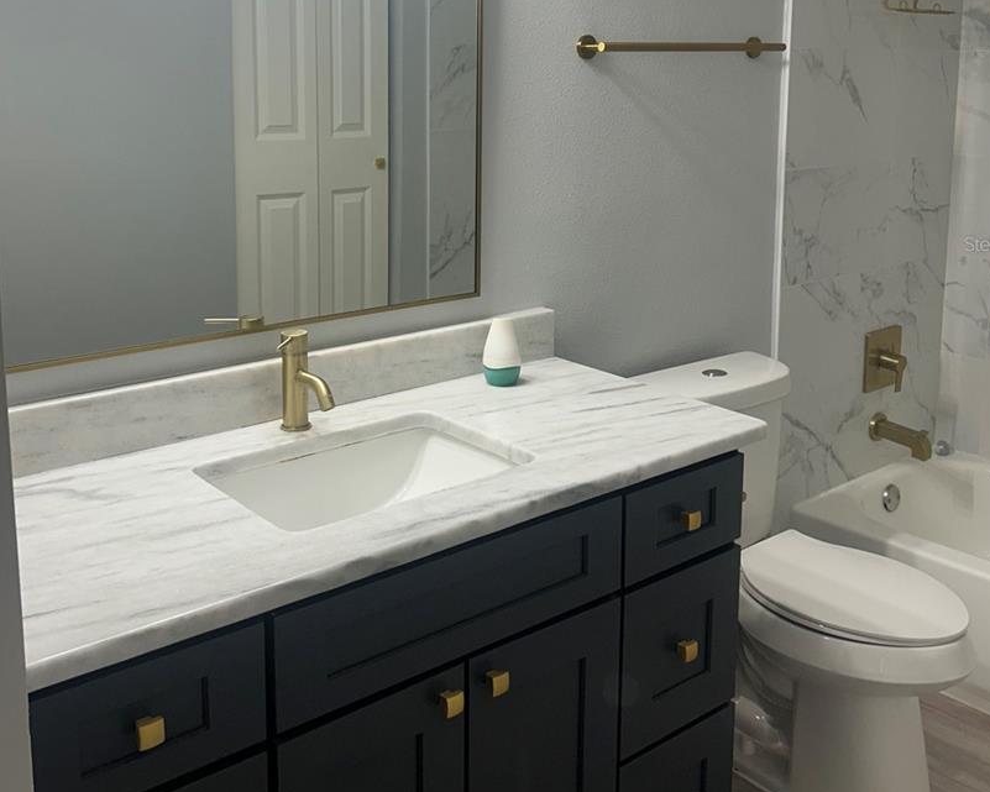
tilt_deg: -8.4
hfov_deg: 47.9
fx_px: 1114
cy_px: 243
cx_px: 496
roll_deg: -0.2
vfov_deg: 38.6
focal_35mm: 38
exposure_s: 1/120
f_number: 1.5
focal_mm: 5.7
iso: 64
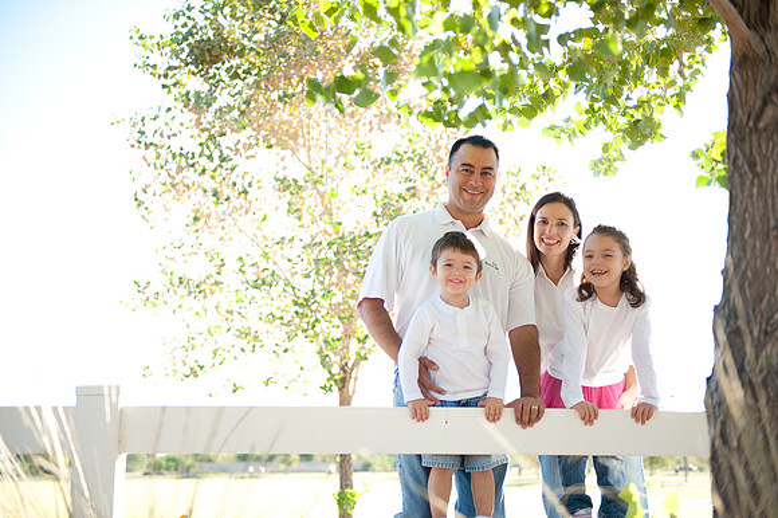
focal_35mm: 52
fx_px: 1123
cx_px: 389
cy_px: 259
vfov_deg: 26.0
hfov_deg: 38.2
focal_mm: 52
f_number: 2.8
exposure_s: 1/640
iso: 200
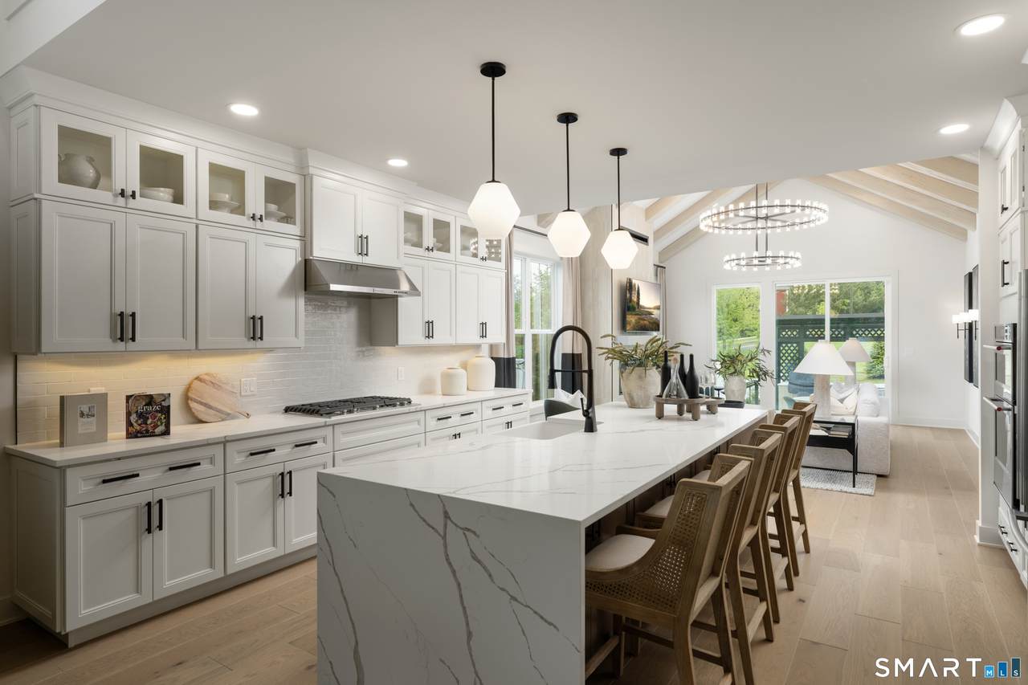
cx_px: 514
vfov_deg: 61.9
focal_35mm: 20
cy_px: 342
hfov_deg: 84.0
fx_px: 571
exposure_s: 1/5
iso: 250
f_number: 8
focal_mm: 20
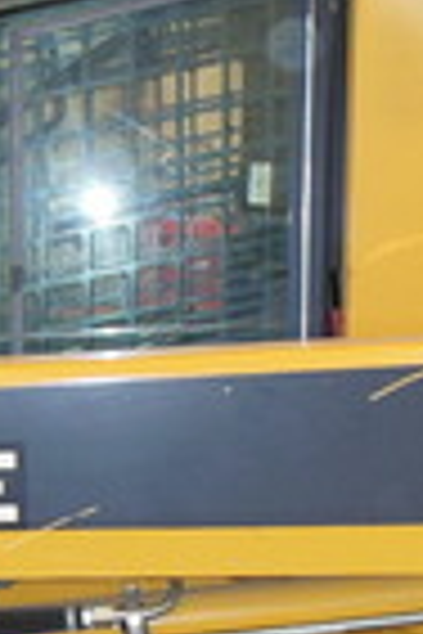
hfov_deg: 13.7
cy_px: 715
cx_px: 166
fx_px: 1762
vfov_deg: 19.5
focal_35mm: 100
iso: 200
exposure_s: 1/25
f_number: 3.2
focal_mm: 4.5
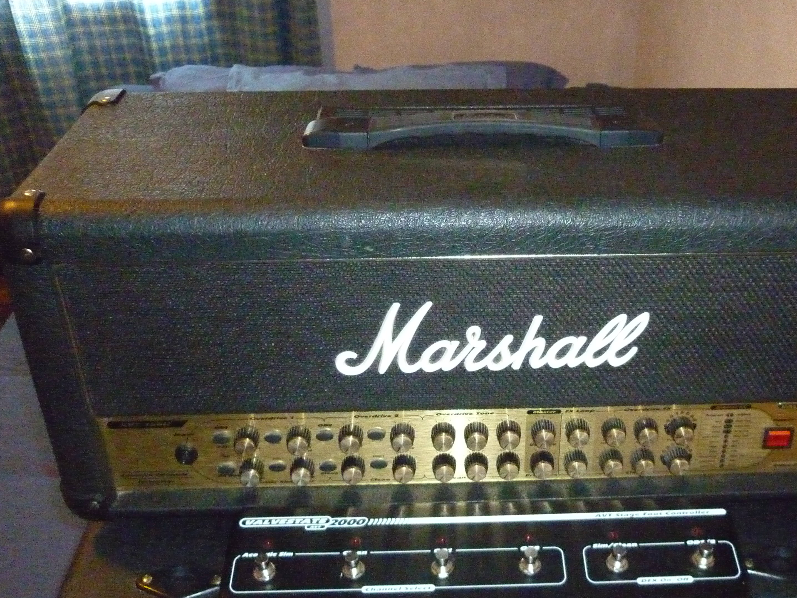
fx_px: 967
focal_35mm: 42
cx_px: 494
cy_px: 376
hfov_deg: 44.5
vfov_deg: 34.2
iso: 1600
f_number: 2.8
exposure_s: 1/30
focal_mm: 5.5
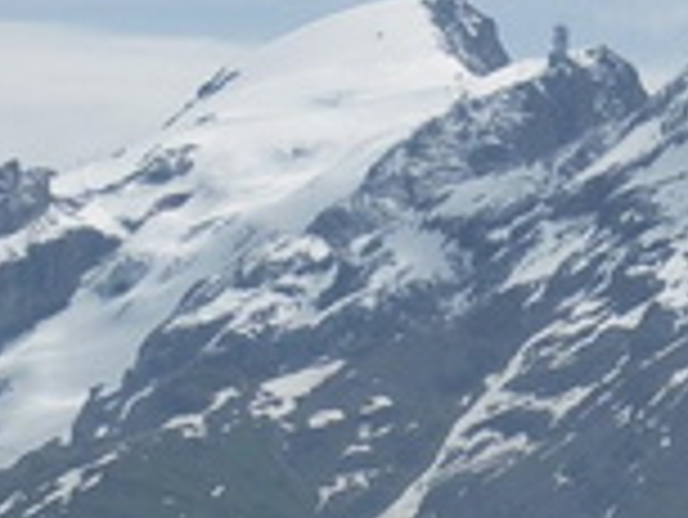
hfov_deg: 4.8
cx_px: 607
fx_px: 8115
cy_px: 577
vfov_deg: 3.6
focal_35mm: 408
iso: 50
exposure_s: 1/1250
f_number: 4
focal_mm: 20.4
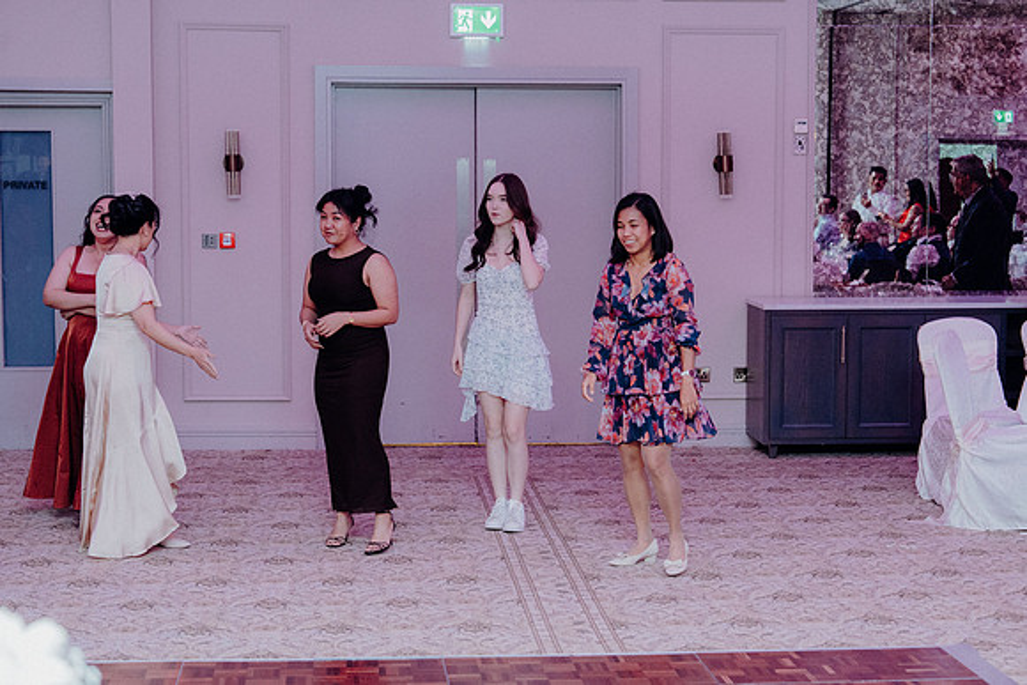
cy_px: 342
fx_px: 1969
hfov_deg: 29.2
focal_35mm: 69
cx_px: 514
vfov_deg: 19.7
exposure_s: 1/160
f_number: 3.5
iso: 3200
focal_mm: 69
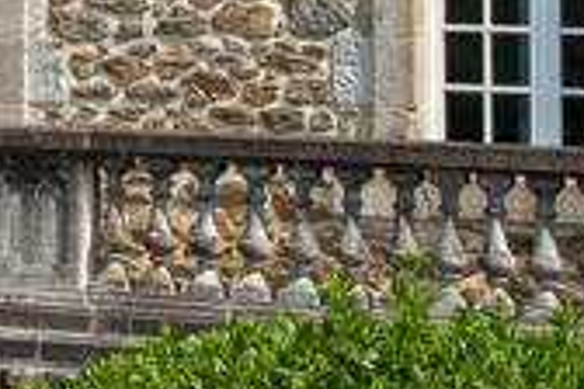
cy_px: -377
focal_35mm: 223
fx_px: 3617
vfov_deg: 6.0
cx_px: -751
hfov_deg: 8.5
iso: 500
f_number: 8
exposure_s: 1/1600
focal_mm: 32
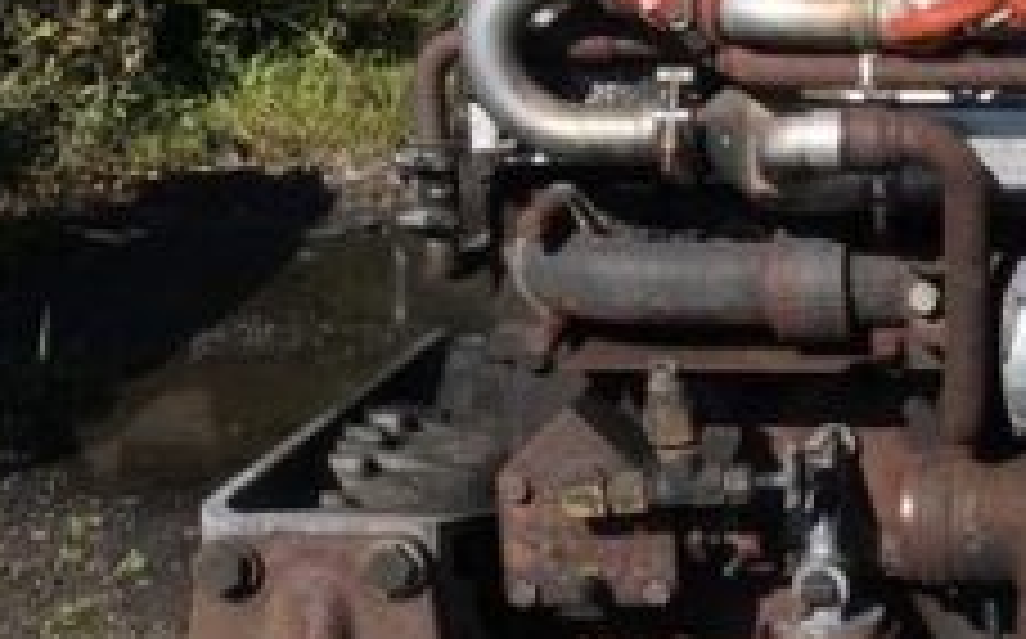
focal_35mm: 81
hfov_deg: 22.8
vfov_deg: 16.0
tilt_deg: -20.5
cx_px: 1336
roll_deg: -1.3
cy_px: 441
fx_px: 2263
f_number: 2.2
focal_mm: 4.15
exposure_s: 1/1374
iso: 25
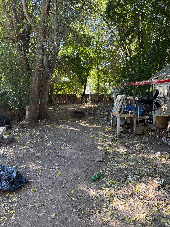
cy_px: 114
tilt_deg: -9.5
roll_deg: +2.5
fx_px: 157
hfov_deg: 56.8
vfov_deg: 71.6
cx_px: 85
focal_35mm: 24
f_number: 1.78
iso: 80
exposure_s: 1/170
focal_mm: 6.76
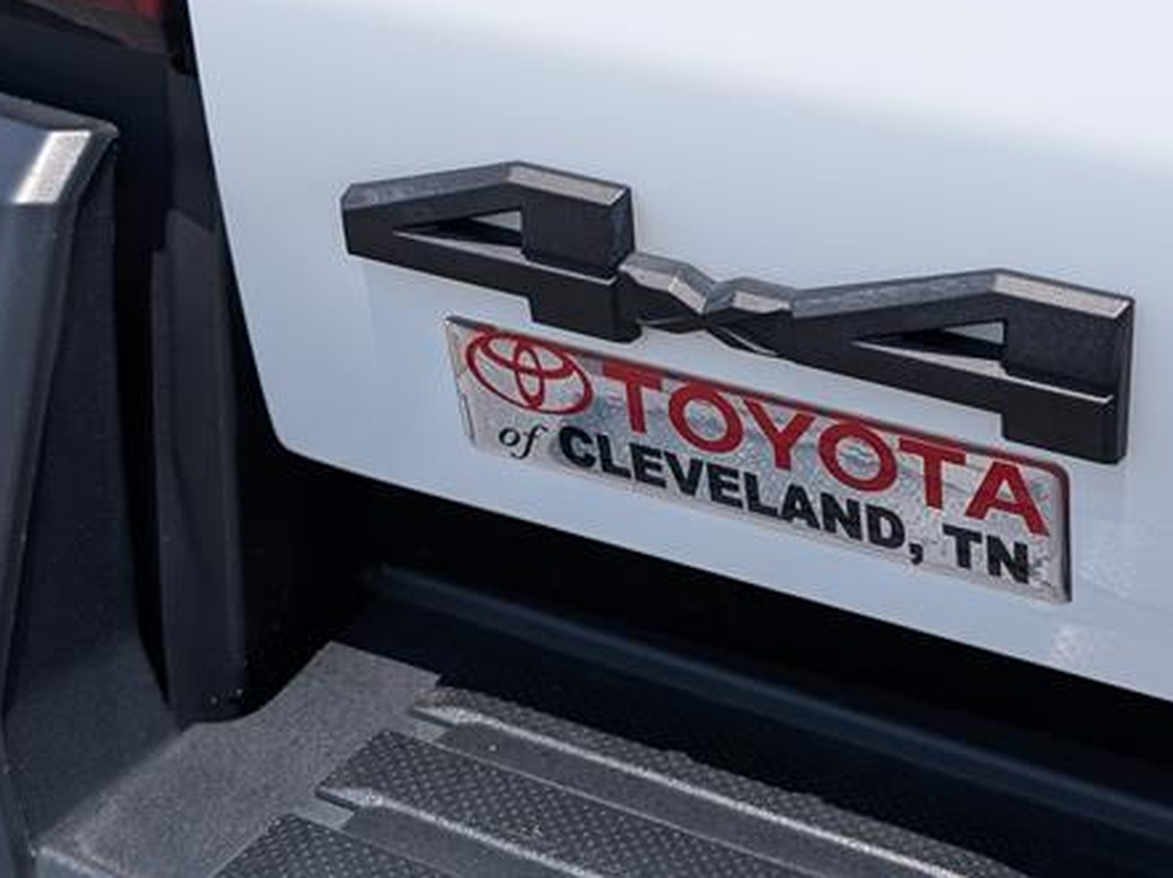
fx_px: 2405
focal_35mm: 71
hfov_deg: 27.4
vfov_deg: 20.7
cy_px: 350
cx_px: 669
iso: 21
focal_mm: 6.9
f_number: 1.68
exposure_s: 1/769
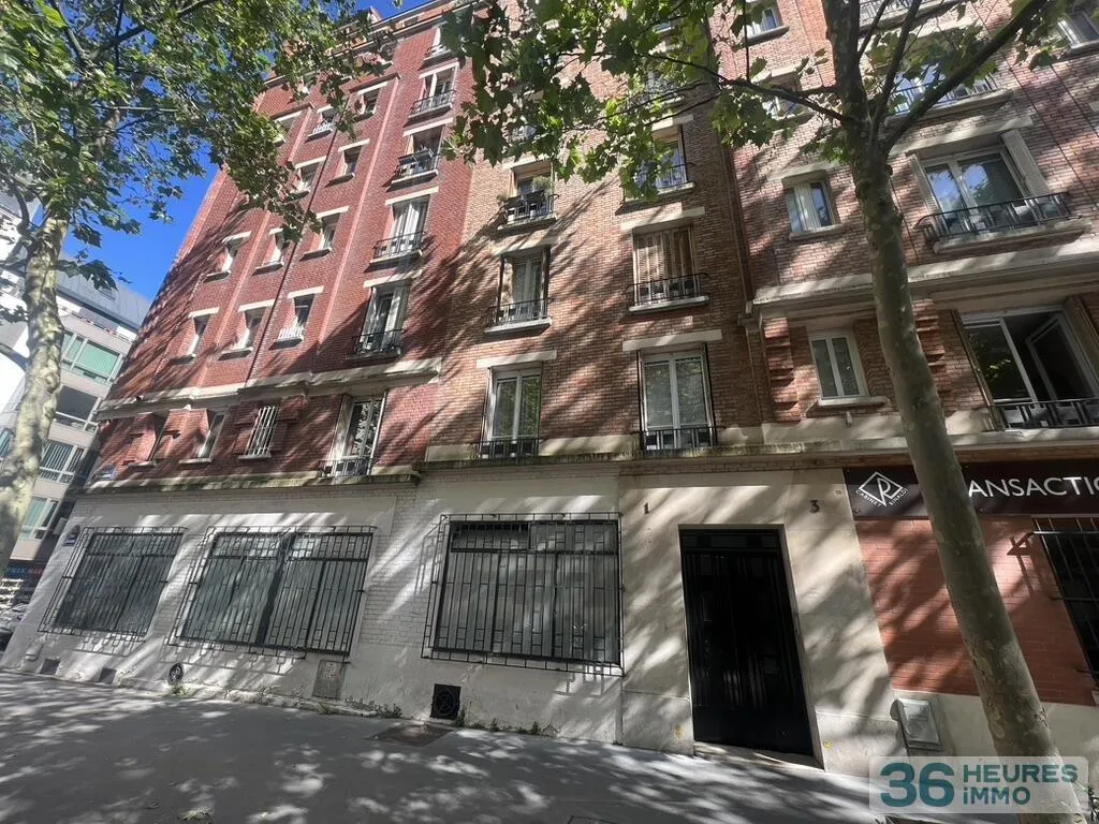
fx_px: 413
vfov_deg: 89.9
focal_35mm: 13
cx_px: 550
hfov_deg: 106.2
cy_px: 412
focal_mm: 1.57
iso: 32
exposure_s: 1/279
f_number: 1.8
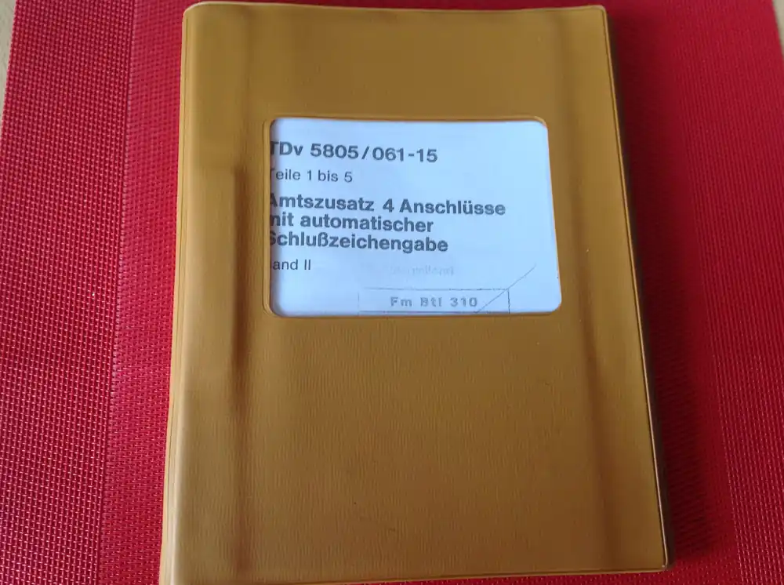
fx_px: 791
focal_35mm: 35
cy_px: 292
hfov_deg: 52.7
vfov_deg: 40.6
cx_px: 392
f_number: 2.4
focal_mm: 4.28
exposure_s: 1/15
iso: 50
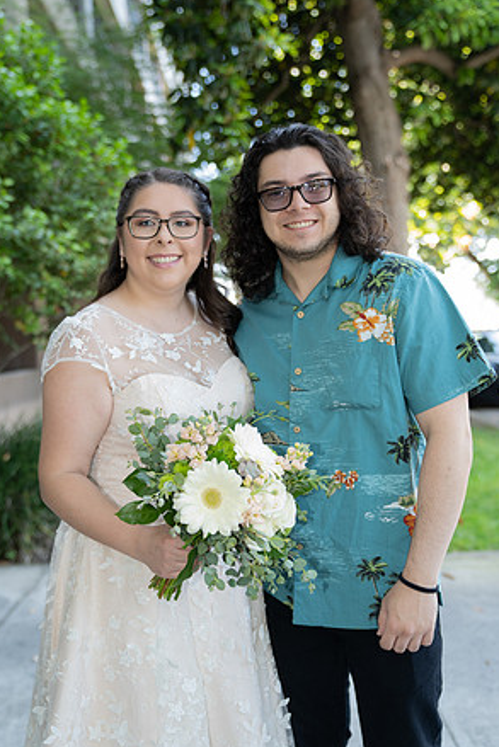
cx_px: 247
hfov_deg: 33.4
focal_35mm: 40
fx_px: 831
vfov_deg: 48.4
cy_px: 374
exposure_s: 1/250
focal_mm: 39
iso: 640
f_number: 2.8
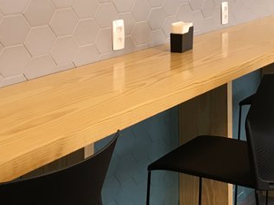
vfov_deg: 16.6
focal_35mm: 86
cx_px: 161
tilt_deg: -1.7
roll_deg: +1.7
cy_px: -23
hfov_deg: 22.7
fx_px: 680
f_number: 2.2
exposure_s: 1/30
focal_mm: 4.15
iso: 64
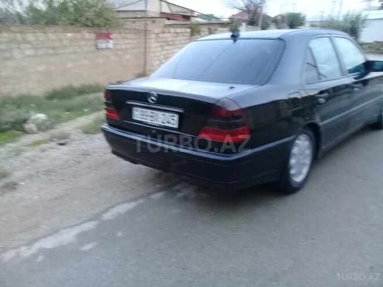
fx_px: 343
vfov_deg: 45.4
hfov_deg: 58.4
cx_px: 192
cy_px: 144
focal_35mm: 31
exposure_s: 1/25
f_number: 2.2
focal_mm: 3.3
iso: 160
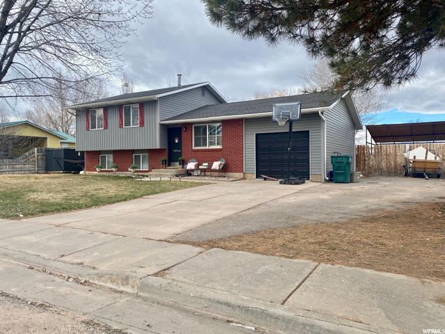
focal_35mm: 26
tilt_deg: -0.5
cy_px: 167
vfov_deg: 53.1
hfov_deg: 67.3
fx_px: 334
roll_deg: -0.3
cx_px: 222
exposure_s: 1/1727
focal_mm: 4.25
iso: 32
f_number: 1.8
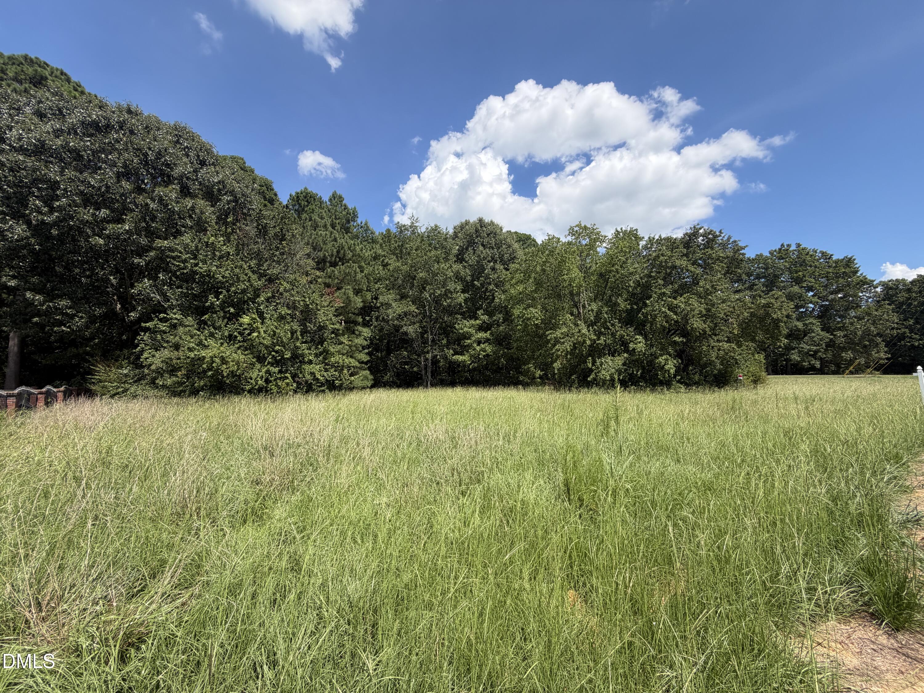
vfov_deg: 85.7
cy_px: 346
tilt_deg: +4.9
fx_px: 374
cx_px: 462
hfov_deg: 102.1
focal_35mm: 14
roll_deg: +0.7
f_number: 2.2
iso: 32
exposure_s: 1/770
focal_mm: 2.22
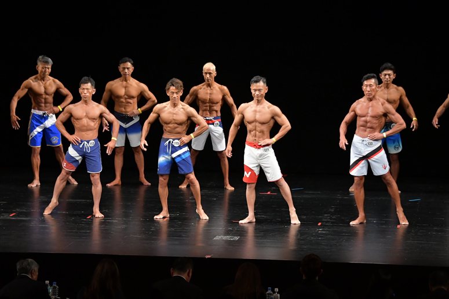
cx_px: 224
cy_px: 150
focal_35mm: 157
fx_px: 1957
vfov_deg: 8.7
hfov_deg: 13.1
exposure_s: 1/400
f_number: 5.6
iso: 3200
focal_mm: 105
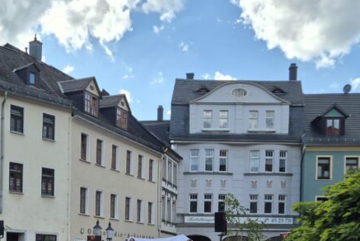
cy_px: 260
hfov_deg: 34.9
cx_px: 96
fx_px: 560
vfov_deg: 22.9
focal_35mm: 56
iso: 25
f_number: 1.8
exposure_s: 1/956
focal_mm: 5.4
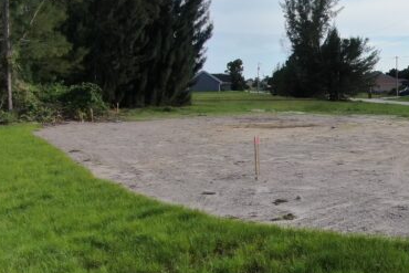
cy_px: 197
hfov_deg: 26.8
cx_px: 454
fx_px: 784
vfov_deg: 19.6
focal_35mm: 69
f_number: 2.8
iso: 100
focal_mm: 4.39
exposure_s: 1/1250
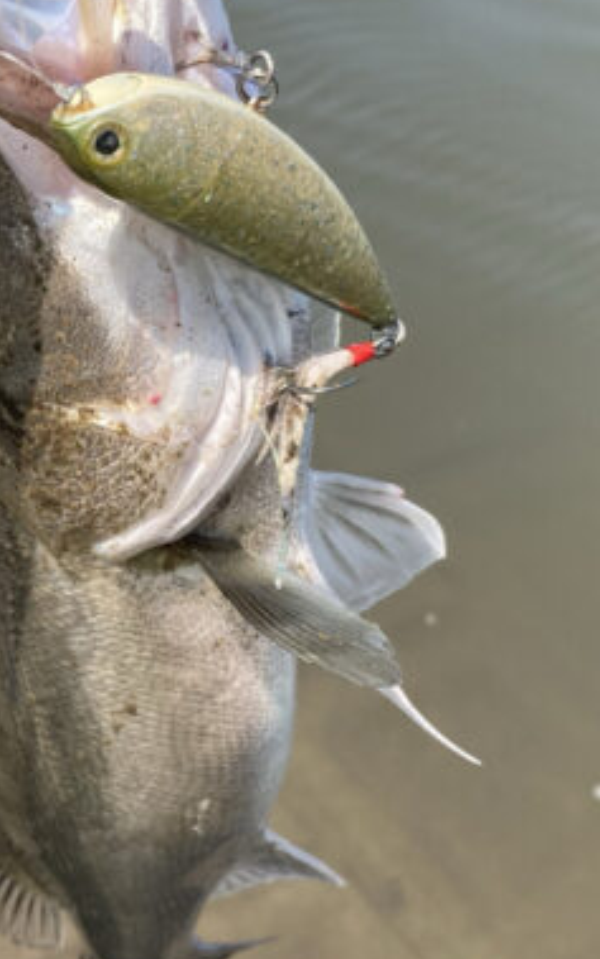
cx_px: 99
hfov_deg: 26.8
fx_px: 1229
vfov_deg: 42.6
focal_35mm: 47
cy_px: 418
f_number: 1.8
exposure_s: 1/873
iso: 20
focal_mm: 3.99
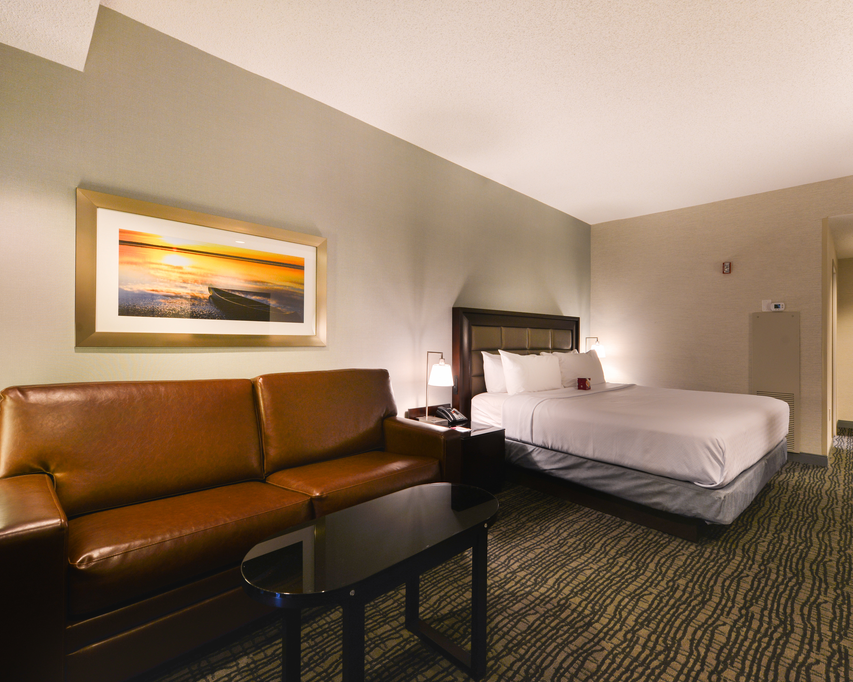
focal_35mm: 16
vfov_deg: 80.4
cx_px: 469
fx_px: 404
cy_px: 340
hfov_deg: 92.8
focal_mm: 14
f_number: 9
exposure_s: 1/2.5
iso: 100
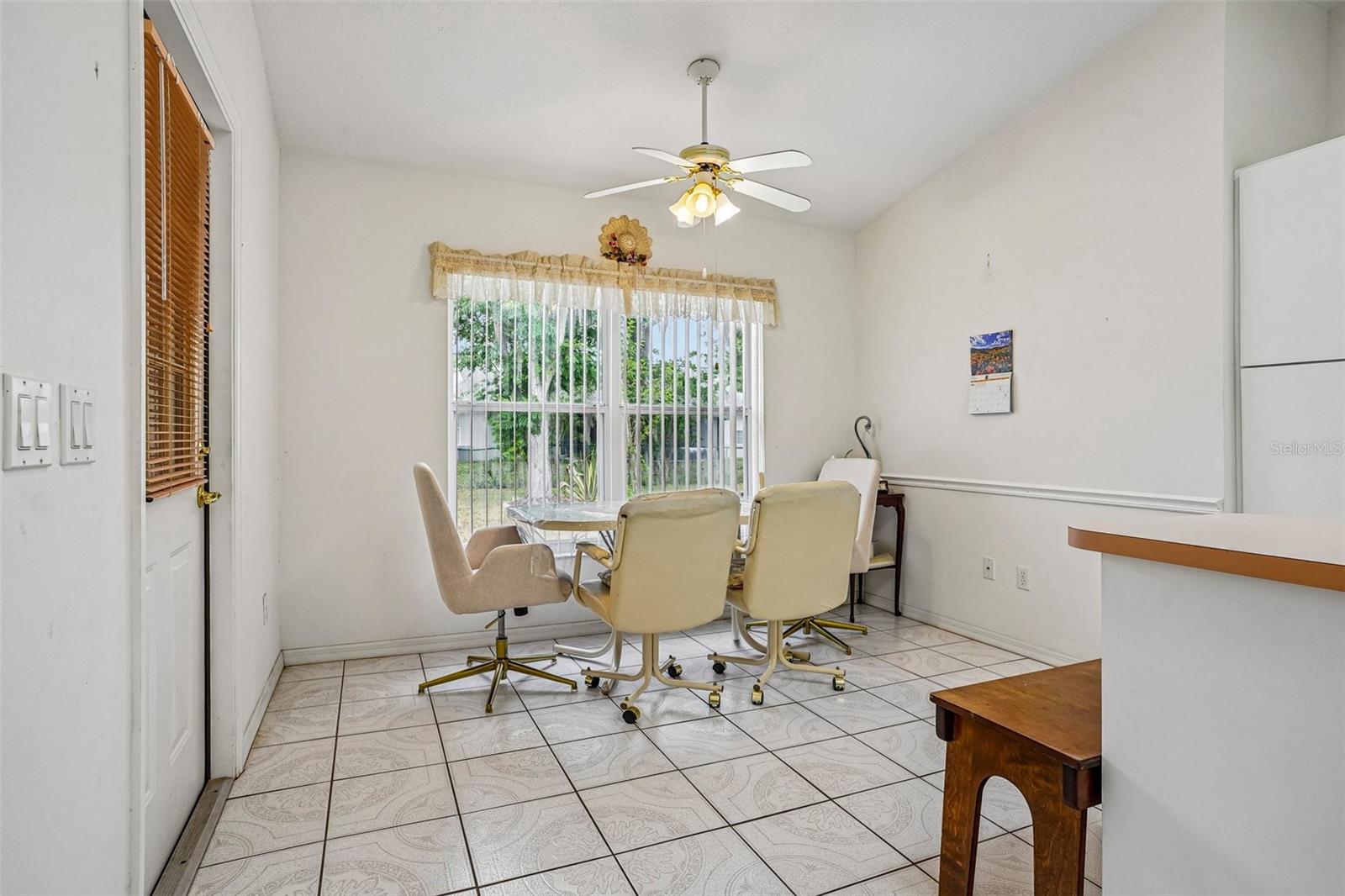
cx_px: 672
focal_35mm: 18
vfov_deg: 67.4
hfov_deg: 90.0
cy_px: 448
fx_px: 672
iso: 200
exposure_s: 1/30
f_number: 8
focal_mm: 18
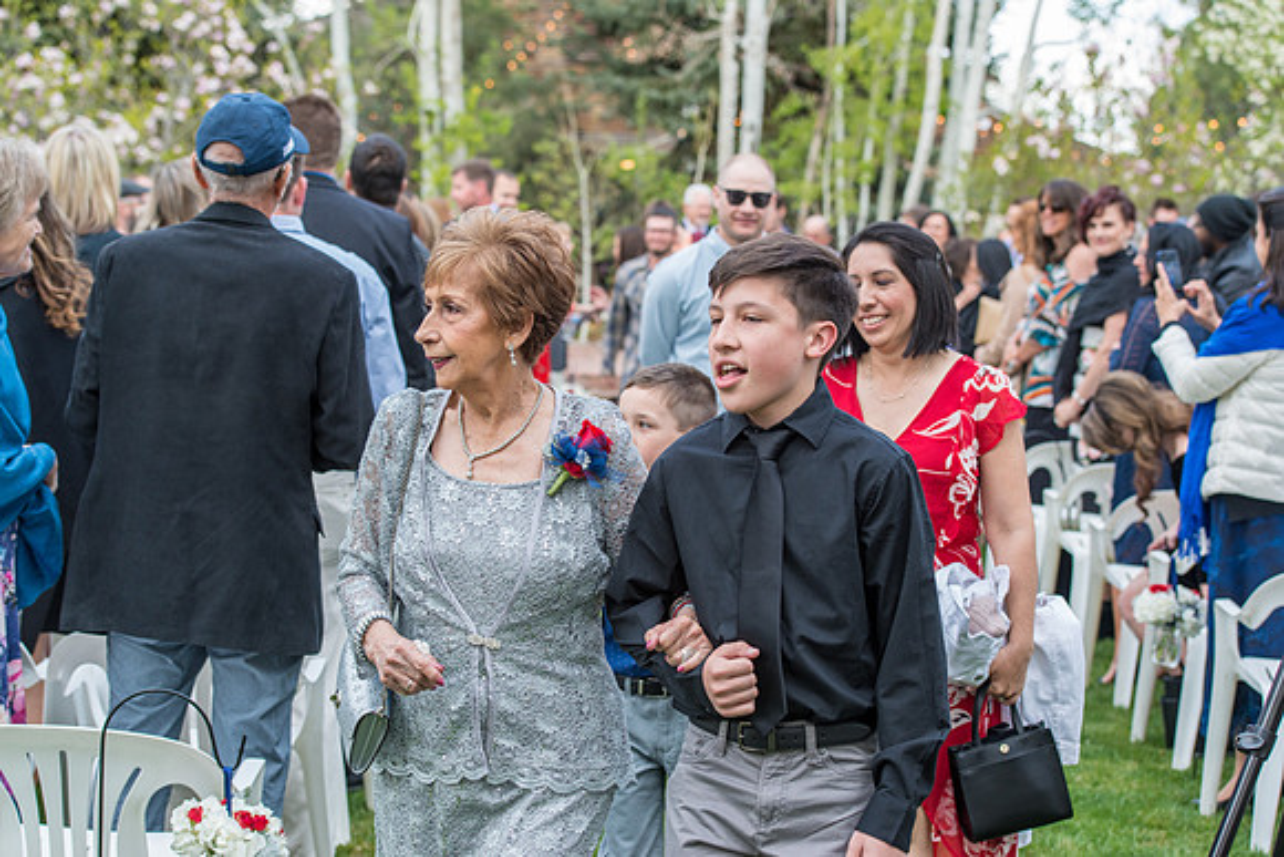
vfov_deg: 19.5
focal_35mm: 70
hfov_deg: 28.8
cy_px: 428
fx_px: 2497
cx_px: 642
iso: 400
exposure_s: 1/200
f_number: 5
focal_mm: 70
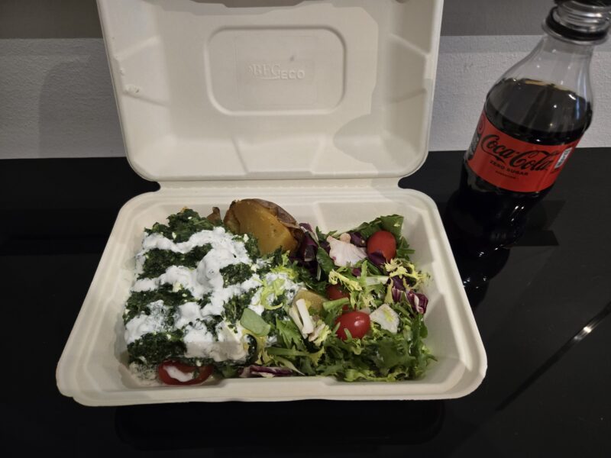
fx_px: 406
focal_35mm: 23
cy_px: 229
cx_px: 306
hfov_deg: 73.9
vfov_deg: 58.9
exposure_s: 1/43
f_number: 1.8
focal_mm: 5.4
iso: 400
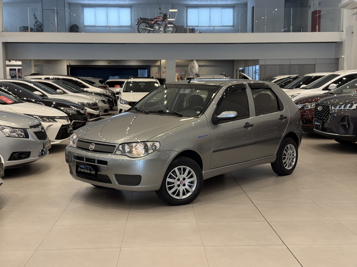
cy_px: 134
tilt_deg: -5.6
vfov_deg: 30.3
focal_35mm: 48
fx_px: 495
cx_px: 178
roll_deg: -0.3
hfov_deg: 39.7
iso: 125
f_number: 1.78
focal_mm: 6.76
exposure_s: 1/60
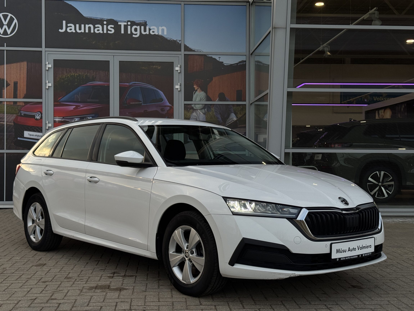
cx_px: 207
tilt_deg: +0.9
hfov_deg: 39.7
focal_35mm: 48
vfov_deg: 30.3
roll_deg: +0.3
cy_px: 156
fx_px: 574
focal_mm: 6.76
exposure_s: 1/876
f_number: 1.78
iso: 64
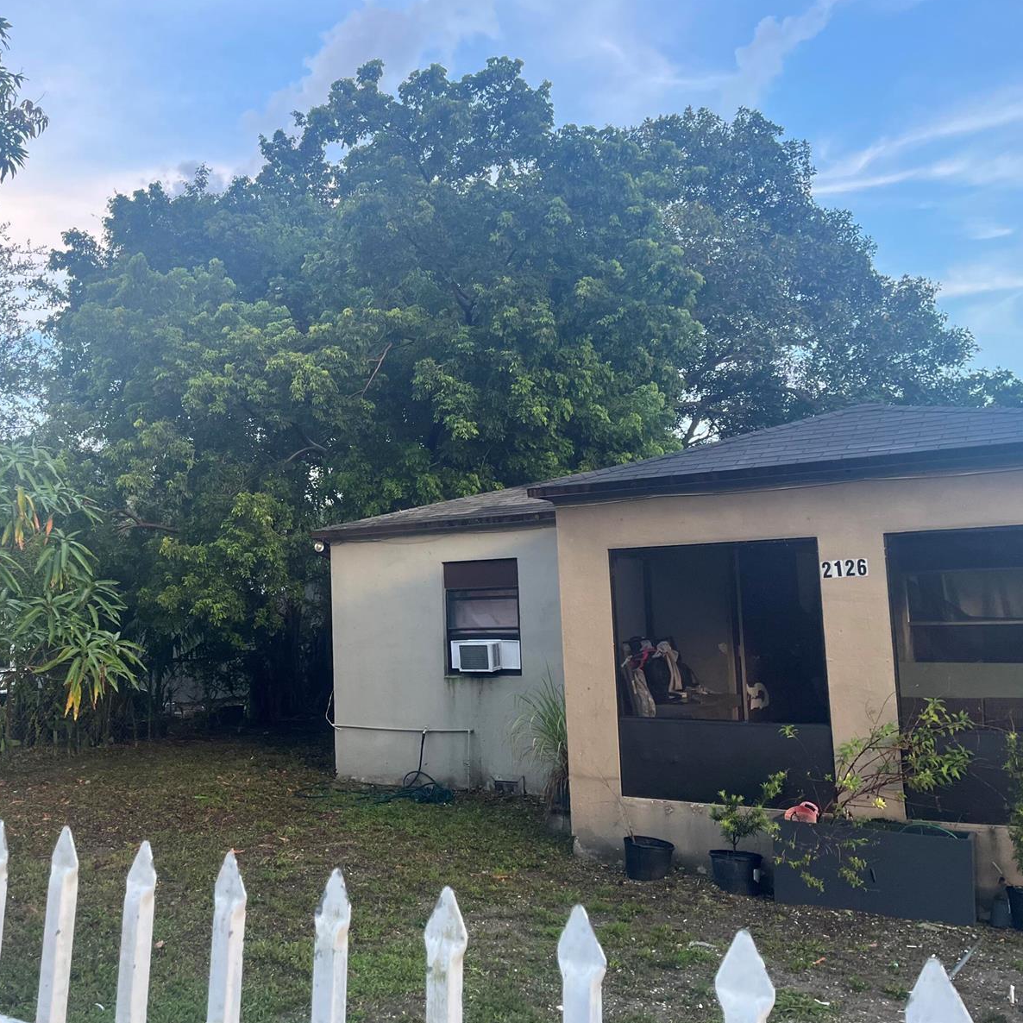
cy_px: 512
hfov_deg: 51.6
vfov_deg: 52.5
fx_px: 1036
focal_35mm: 31
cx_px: 347
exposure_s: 1/121
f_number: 1.6
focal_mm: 5.1
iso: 125
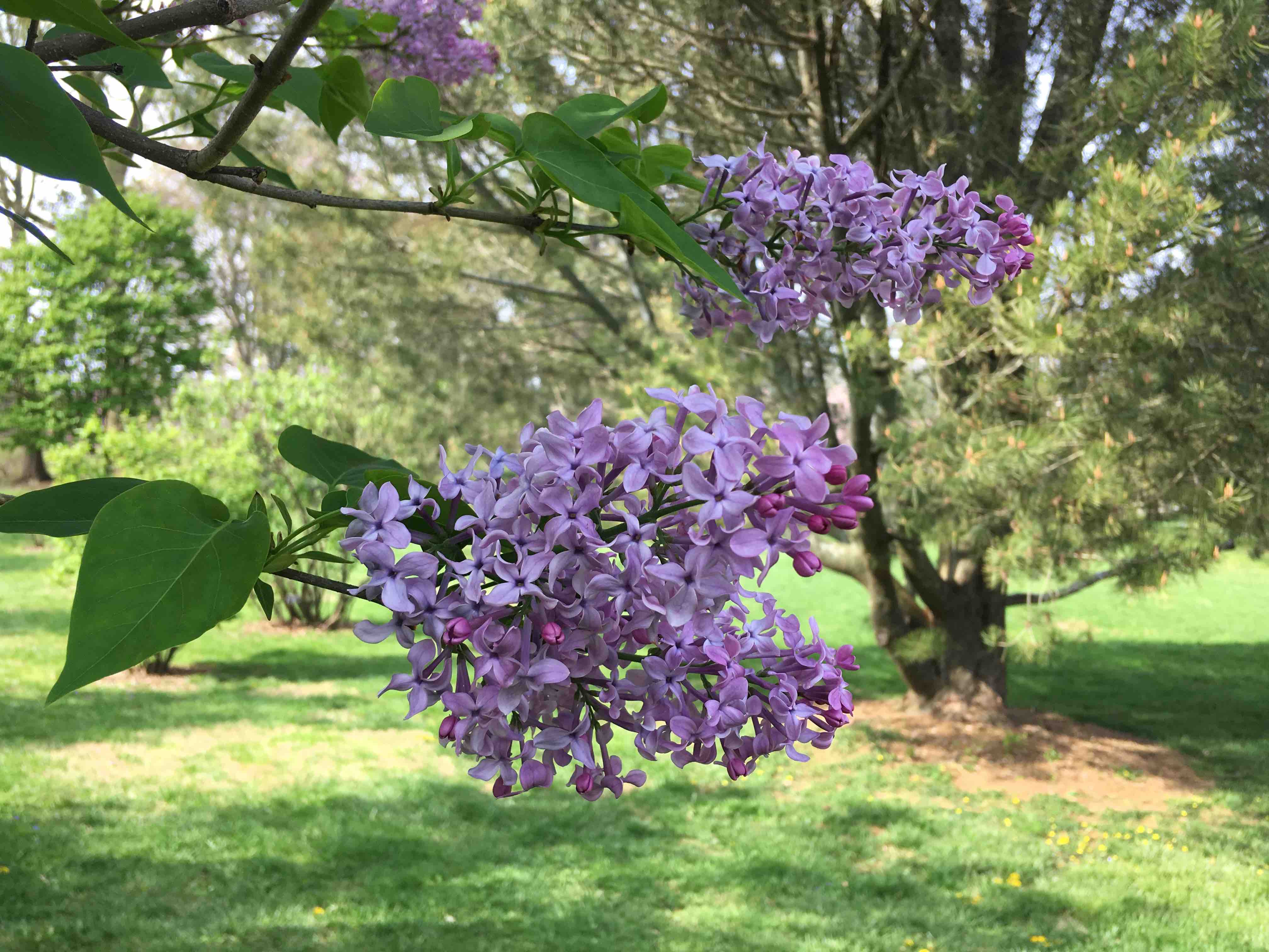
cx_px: 634
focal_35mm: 29
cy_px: 476
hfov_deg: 61.7
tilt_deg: +3.0
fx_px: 1063
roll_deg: +2.1
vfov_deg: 48.2
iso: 25
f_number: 2.2
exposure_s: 1/257
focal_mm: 4.15
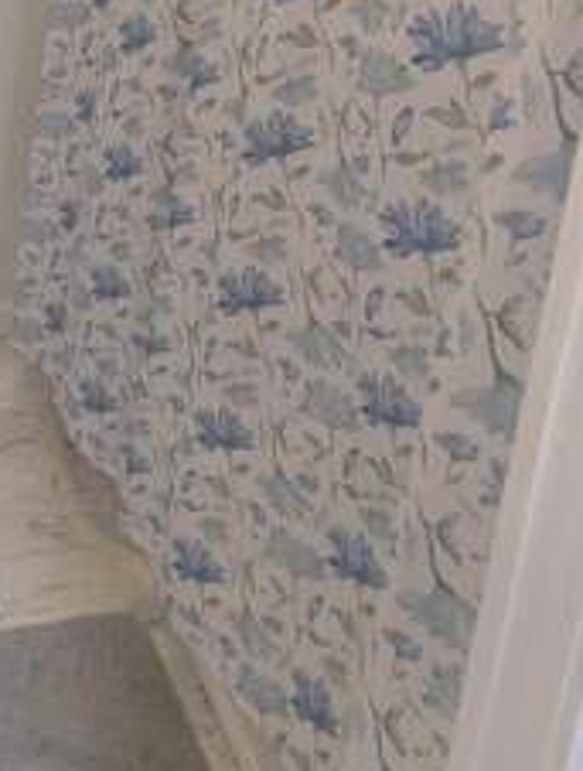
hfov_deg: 28.1
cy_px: -94
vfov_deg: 35.4
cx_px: -123
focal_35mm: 45
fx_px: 1005
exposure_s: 1/24
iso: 116
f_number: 2.2
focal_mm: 2.35
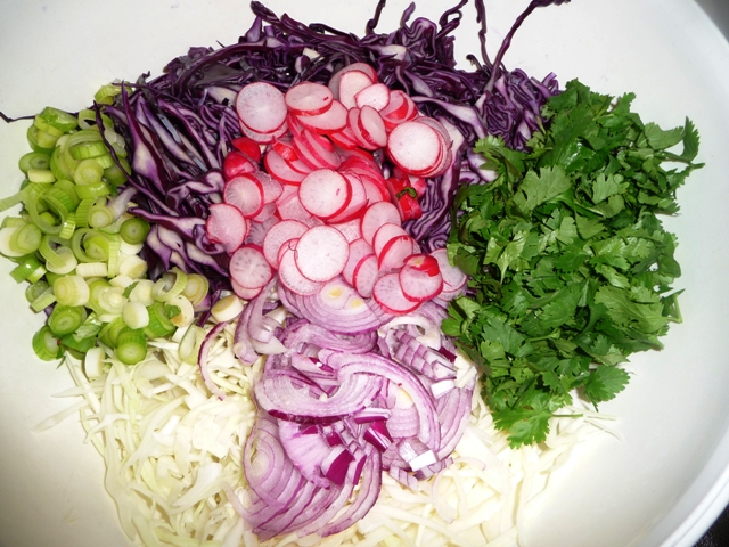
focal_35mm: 28
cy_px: 274
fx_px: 590
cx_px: 364
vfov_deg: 49.7
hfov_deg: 63.4
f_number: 3.3
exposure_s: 1/30
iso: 100
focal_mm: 4.7
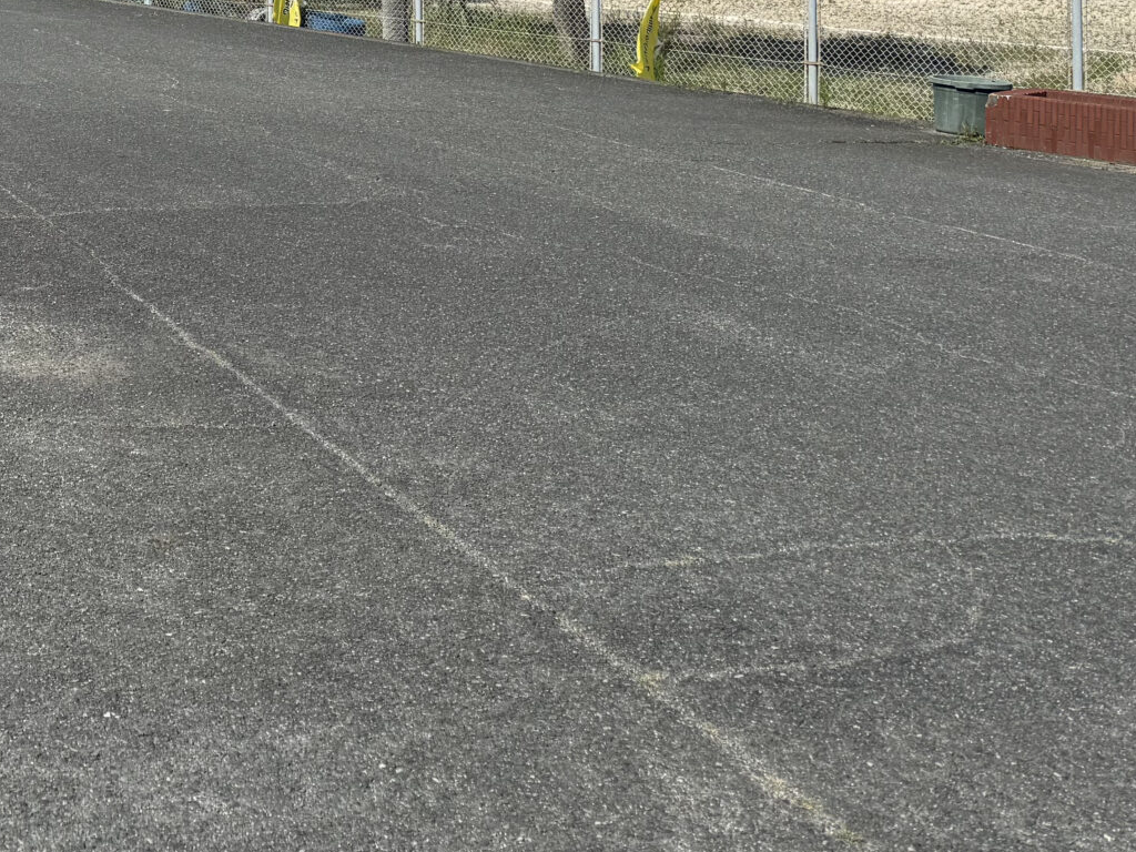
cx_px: -34
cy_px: -189
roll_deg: +0.4
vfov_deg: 22.4
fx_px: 1969
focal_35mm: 60
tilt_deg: +0.5
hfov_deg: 29.7
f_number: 1.78
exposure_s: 1/6410
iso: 80
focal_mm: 6.76
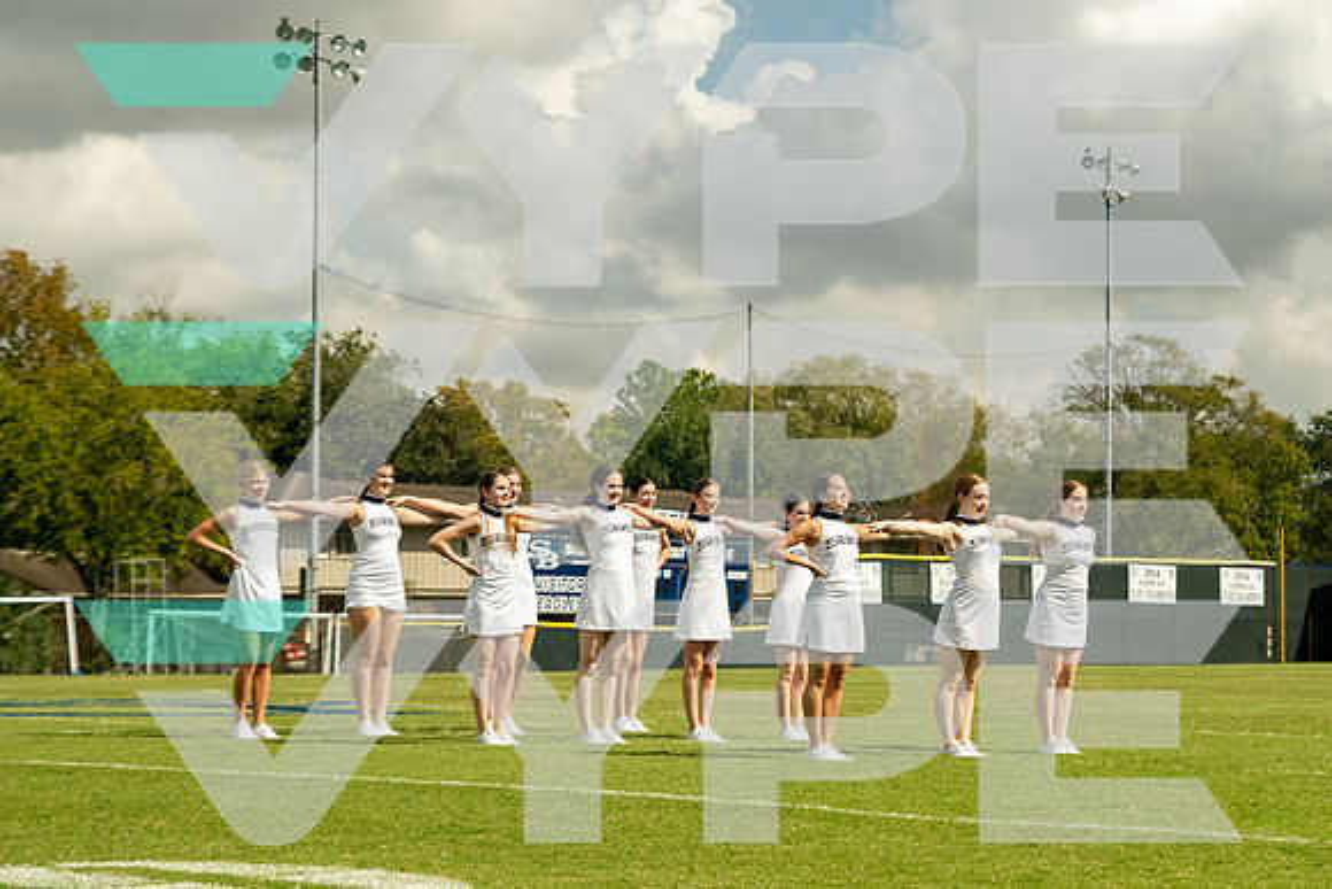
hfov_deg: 21.9
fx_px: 3442
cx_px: 779
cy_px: 581
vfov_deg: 14.7
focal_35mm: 93
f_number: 3.5
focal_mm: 62
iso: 800
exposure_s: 1/800
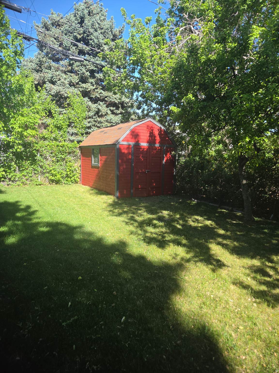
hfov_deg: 58.9
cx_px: 140
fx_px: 247
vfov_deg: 73.9
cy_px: 186
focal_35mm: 23
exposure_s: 1/352
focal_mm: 5.4
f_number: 1.8
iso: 25
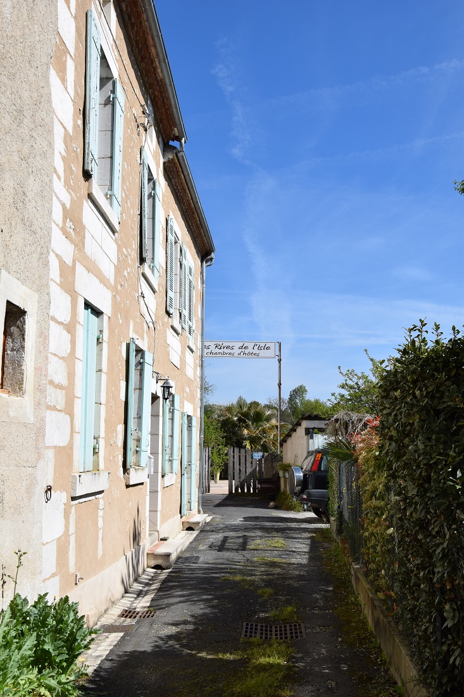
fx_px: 725
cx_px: 232
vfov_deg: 51.3
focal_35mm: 38
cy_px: 348
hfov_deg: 35.5
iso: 200
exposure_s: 1/400
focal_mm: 25
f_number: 10
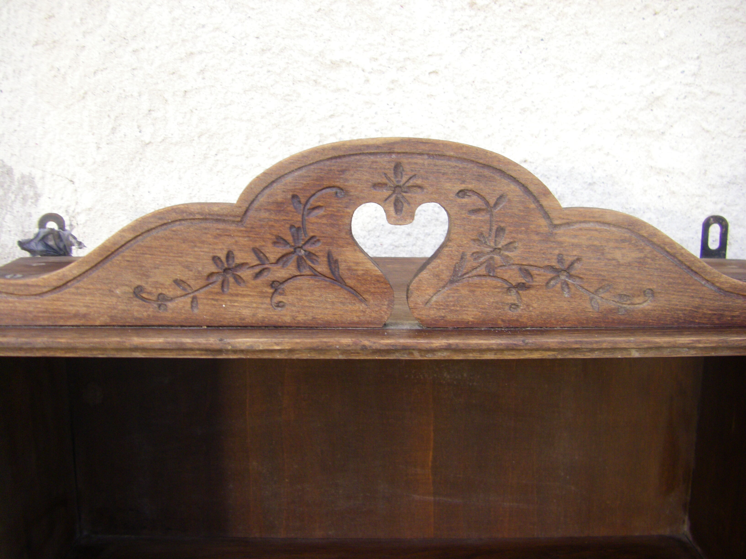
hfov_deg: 49.0
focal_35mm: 38
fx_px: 819
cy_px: 280
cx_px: 373
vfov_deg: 37.7
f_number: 3.5
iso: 160
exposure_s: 1/50
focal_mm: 6.3
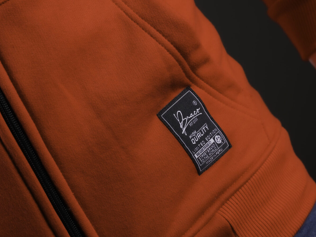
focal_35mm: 99
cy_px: 118
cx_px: 159
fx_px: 904
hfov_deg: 19.8
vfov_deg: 14.9
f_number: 9
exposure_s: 1/125
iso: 100
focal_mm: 68
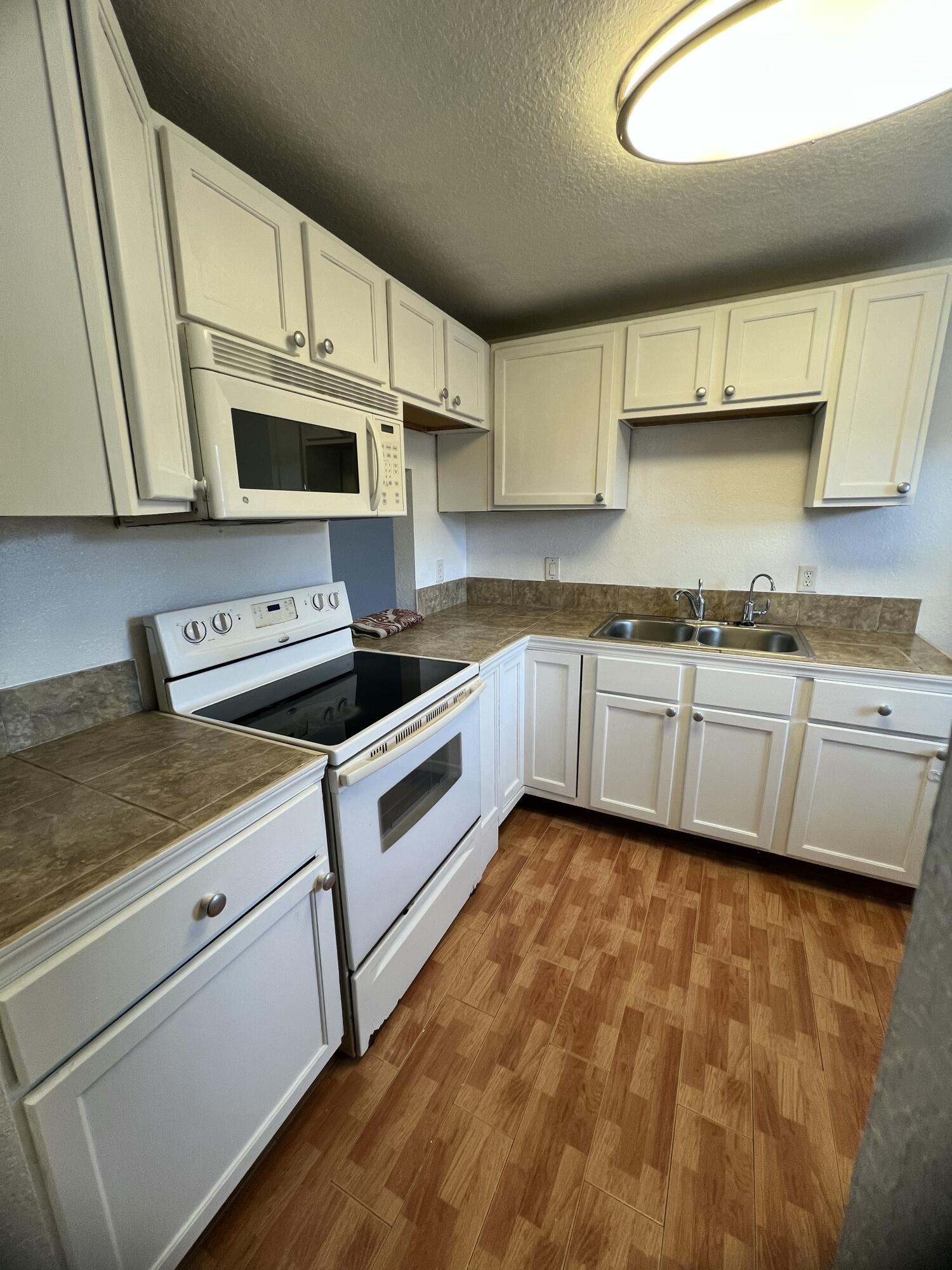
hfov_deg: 89.9
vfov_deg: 106.2
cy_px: 635
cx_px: 476
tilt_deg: -13.5
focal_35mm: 13
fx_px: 477
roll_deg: +0.1
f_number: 1.8
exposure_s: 1/60
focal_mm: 1.57
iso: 125
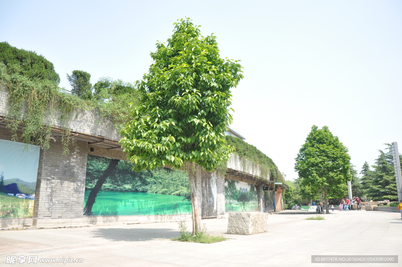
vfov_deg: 47.8
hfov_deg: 67.4
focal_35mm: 27
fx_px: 301
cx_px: 201
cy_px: 134
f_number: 4
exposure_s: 1/1600
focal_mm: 18
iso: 640
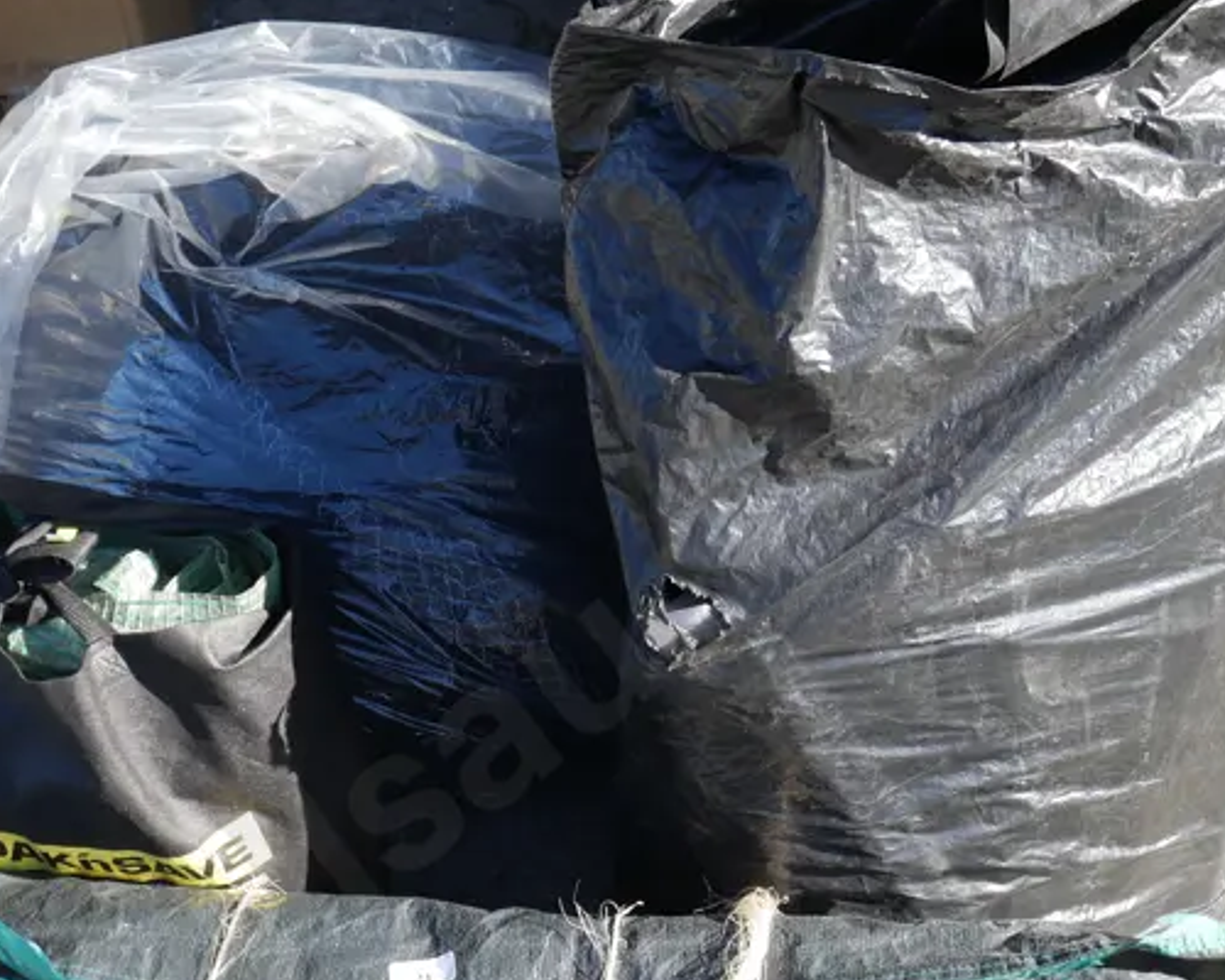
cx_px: 610
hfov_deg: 31.5
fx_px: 2175
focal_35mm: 60
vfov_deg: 25.3
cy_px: 655
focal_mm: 15
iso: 200
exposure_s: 1/200
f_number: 5.6
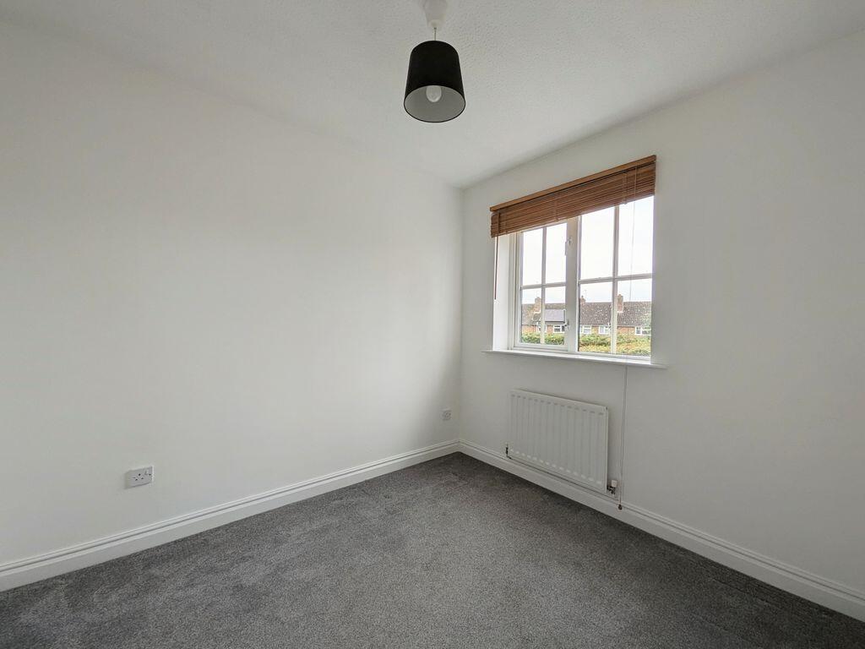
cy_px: 324
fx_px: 350
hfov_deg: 102.1
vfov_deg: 85.7
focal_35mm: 14
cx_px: 432
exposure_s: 1/168
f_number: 2.2
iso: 42
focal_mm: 1.85
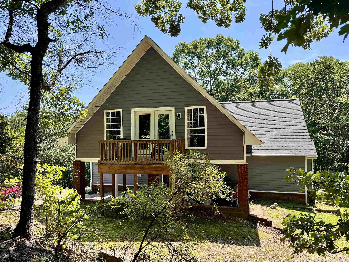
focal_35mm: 24
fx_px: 242
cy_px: 131
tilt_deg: -0.5
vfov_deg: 56.8
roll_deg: +0.8
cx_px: 174
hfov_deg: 71.6
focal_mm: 6.76
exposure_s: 1/1366
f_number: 1.78
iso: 80
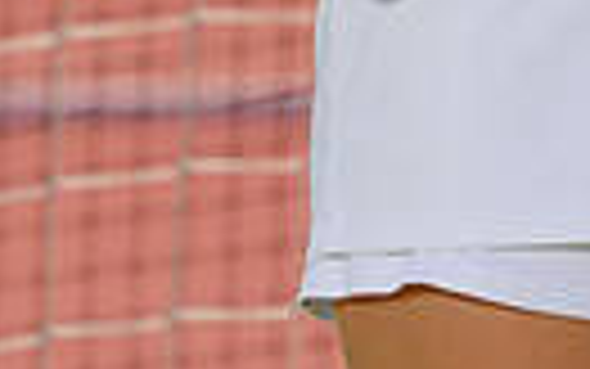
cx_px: 644
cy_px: -608
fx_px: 26591
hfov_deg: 1.3
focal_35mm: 1653
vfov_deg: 0.8
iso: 200
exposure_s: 1/250
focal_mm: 367
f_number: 13
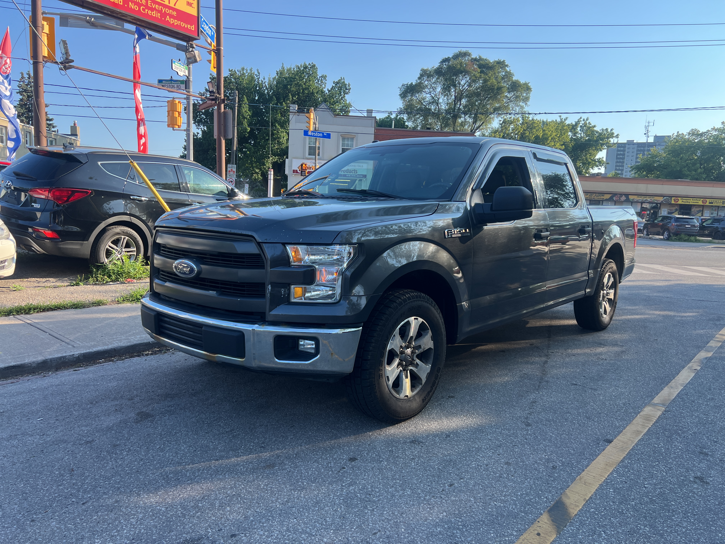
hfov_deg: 67.3
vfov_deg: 53.1
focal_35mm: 26
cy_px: 272
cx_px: 362
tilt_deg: -7.1
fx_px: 545
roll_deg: -2.2
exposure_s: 1/957
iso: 50
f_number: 1.5
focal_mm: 5.7
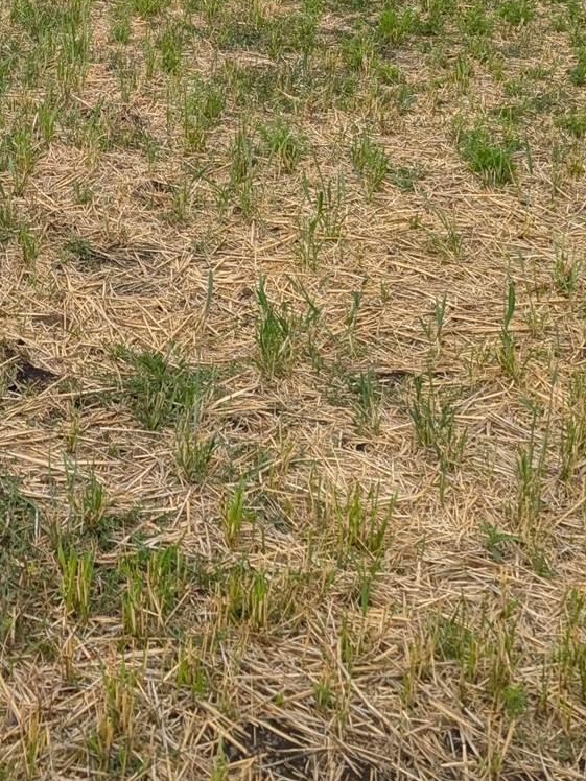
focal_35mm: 74
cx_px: 53
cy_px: -175
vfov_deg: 23.8
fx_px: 1670
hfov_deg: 19.5
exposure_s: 1/1103
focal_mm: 6.9
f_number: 1.68
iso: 23
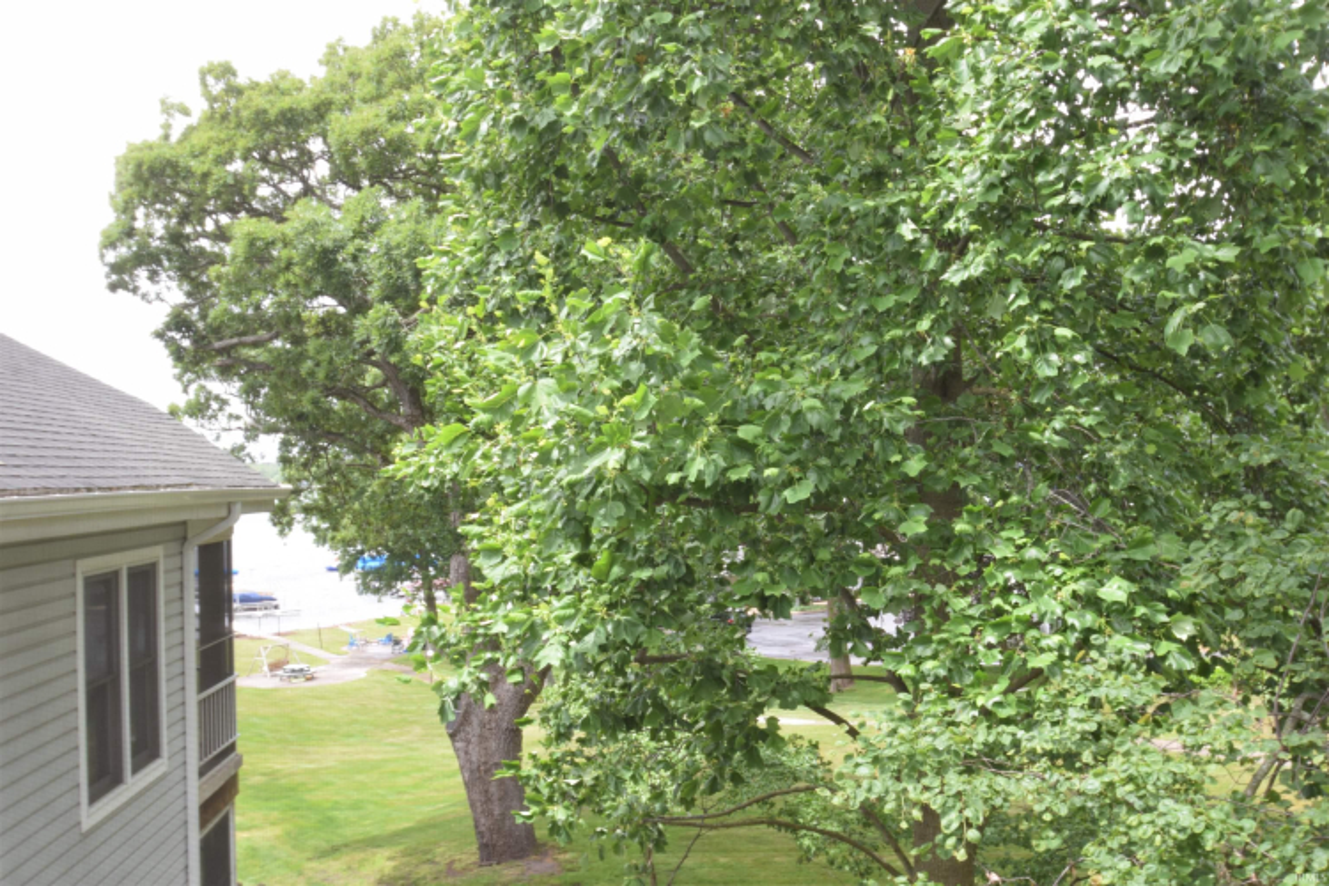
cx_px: 664
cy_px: 443
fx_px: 1329
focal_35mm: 36
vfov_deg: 36.9
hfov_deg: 53.1
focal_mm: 24
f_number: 7.1
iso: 400
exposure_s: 1/200
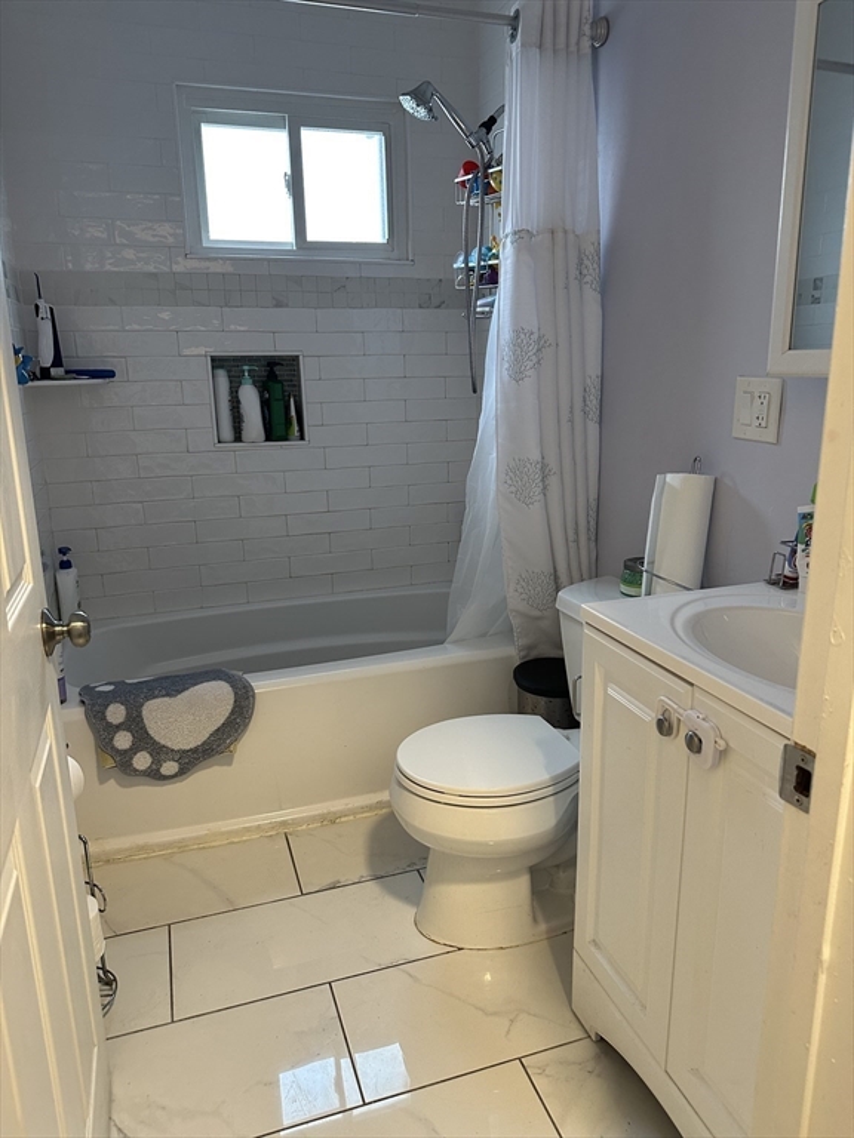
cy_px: 569
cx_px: 427
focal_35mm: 24
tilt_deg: -14.0
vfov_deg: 71.6
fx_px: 789
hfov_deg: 56.8
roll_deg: +0.2
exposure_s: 1/60
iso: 250
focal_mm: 6.86
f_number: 1.78
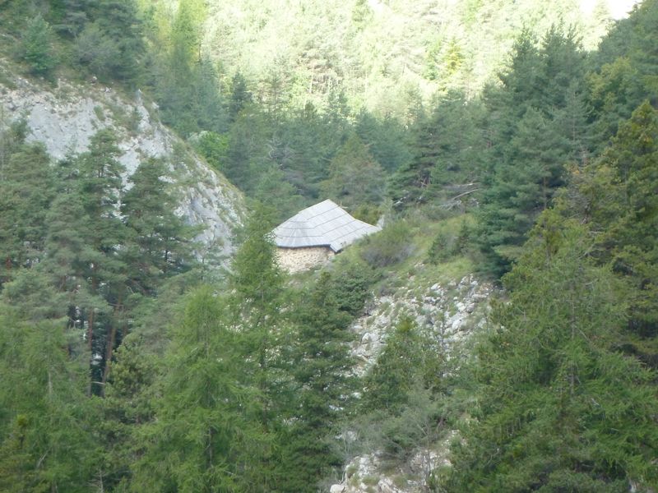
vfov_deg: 4.2
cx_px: 329
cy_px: 246
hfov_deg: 5.7
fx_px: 6653
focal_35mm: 350
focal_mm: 49.2
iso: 250
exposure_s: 1/125
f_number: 4.9
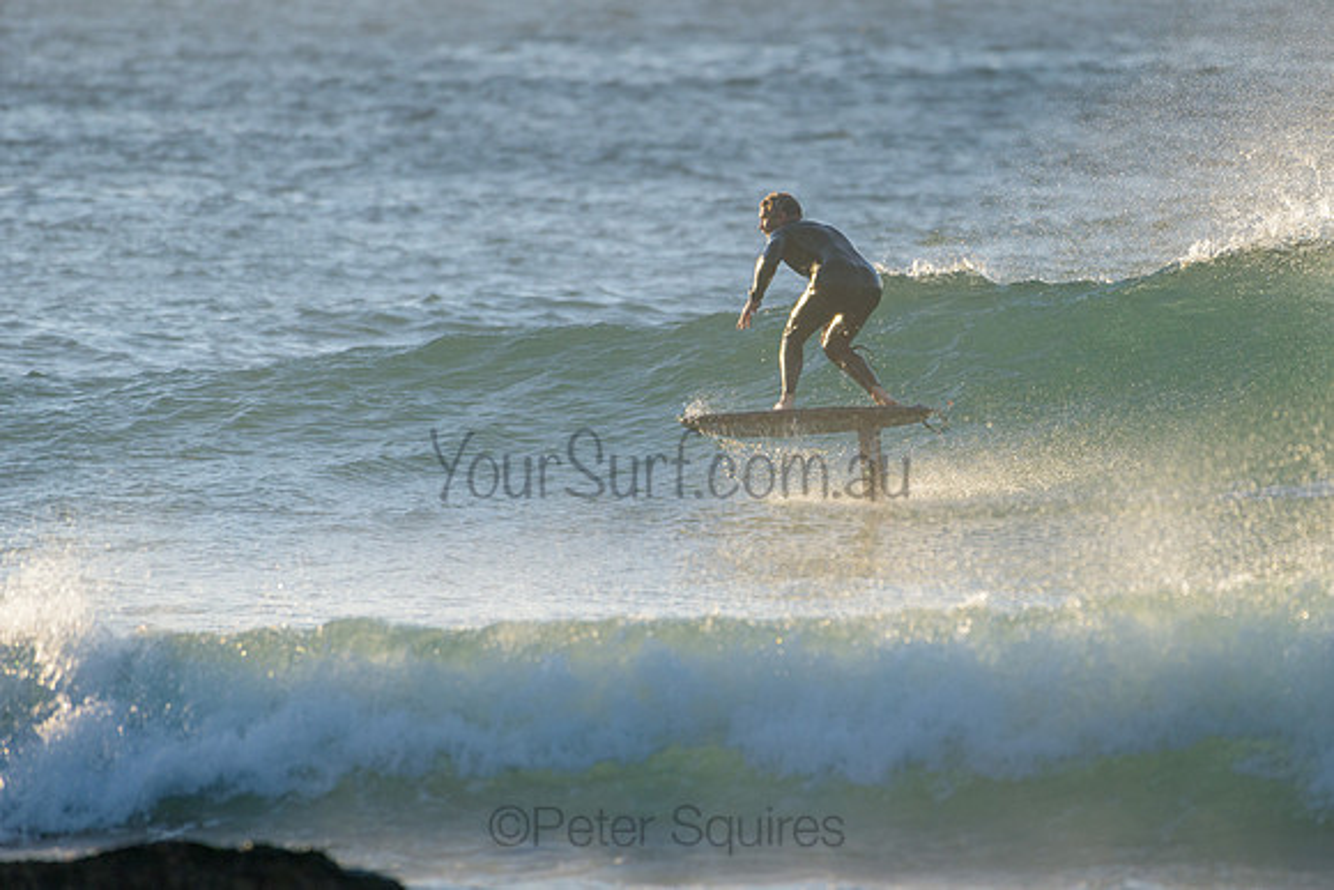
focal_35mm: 613
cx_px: 812
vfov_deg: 2.2
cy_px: 358
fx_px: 22725
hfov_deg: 3.4
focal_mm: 500
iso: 400
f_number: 5.6
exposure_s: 1/2000
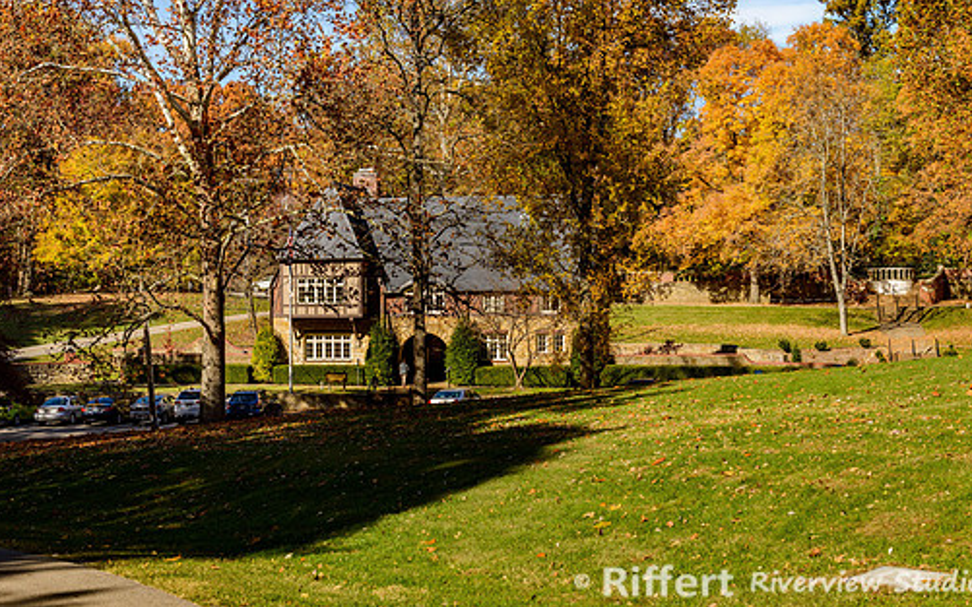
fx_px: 1563
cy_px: 241
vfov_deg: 22.0
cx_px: 444
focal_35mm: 59
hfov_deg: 34.5
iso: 200
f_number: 9
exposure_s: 1/160
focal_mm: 48
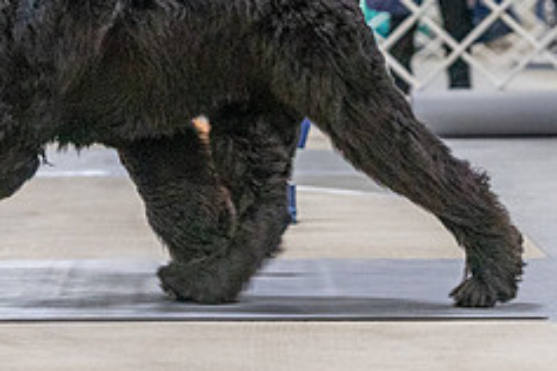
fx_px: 3295
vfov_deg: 6.4
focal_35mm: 213
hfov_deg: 9.7
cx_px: 169
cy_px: -53
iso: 6400
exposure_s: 1/320
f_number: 3.2
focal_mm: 87
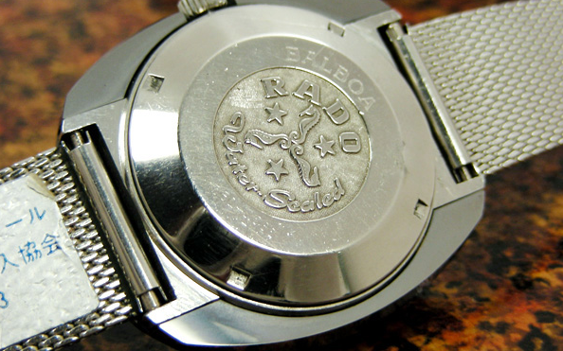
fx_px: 1151
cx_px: 282
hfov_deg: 27.5
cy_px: 163
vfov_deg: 17.4
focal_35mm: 75
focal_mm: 11.7
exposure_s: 1/46.7
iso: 50
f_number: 3.5
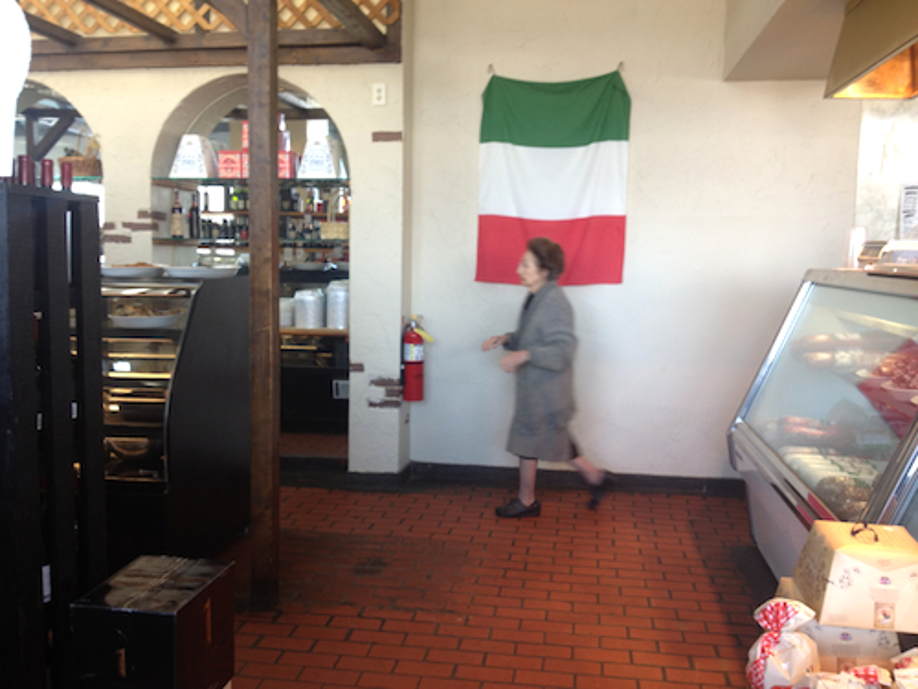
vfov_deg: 40.7
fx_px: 928
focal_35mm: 35
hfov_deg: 52.6
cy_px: 344
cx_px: 459
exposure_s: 1/30
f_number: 2.4
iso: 64
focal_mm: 4.28
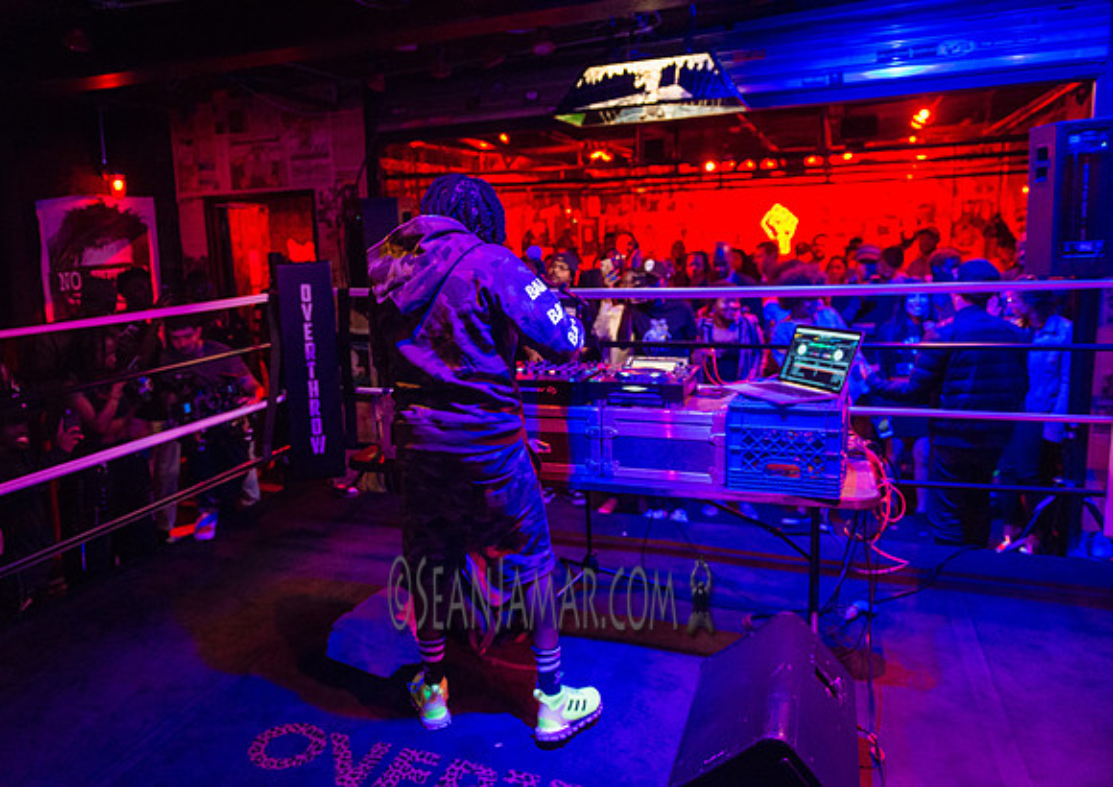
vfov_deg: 50.9
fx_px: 826
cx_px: 494
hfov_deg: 67.8
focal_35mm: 26
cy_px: 374
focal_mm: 24
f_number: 2.8
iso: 4000
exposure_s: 1/250
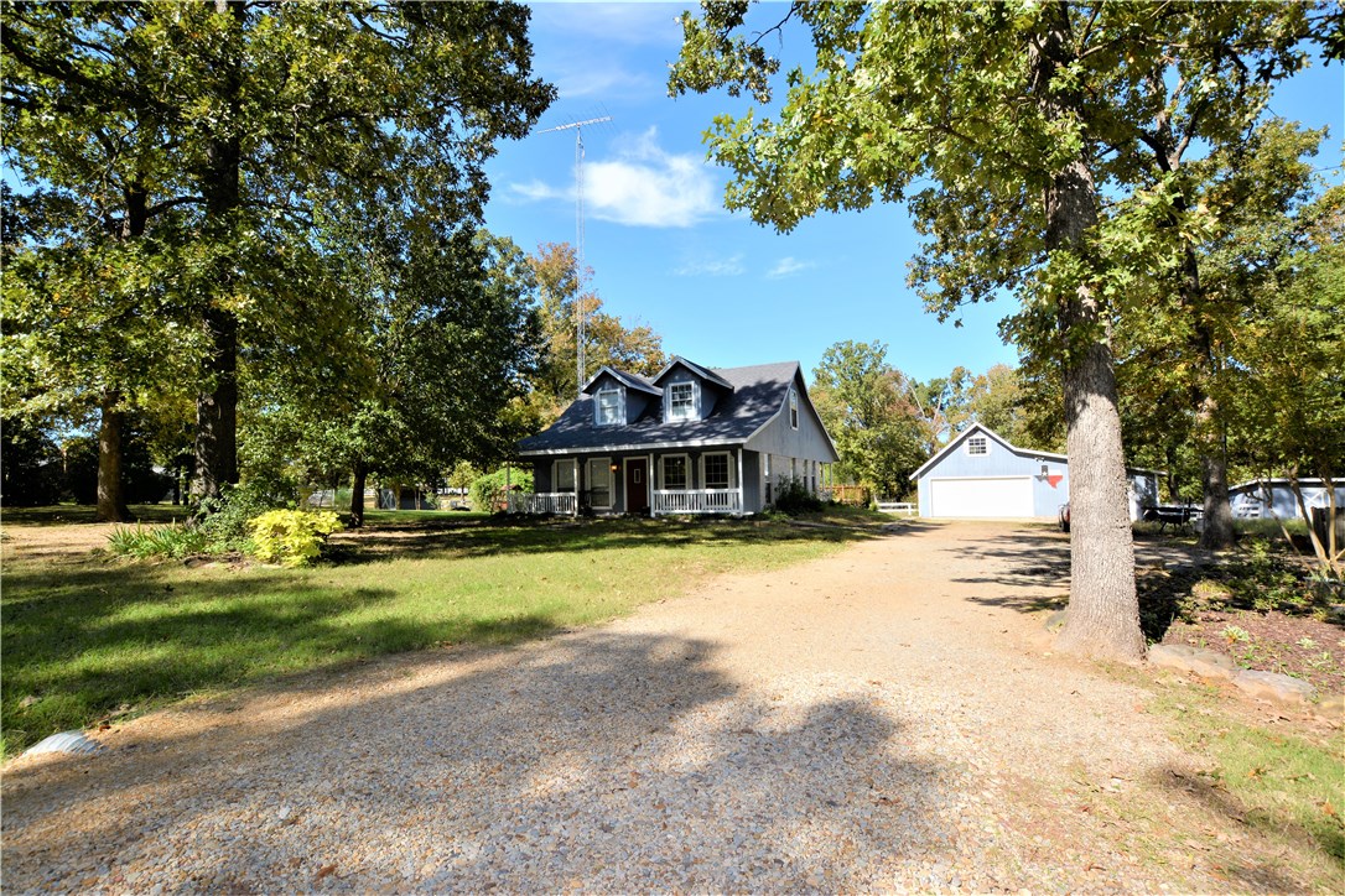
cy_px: 448
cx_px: 672
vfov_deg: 77.3
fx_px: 560
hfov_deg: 100.4
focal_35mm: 15
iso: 100
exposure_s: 1/200
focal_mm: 10
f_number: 8
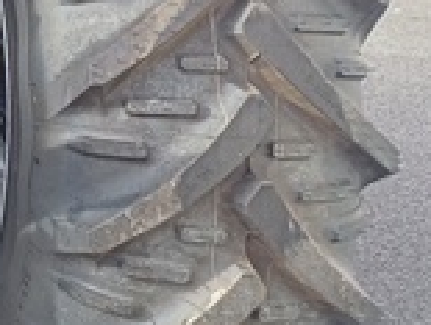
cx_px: -420
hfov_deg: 15.4
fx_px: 1285
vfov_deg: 14.0
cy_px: -56
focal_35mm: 103
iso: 50
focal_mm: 4.65
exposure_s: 1/110
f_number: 1.8
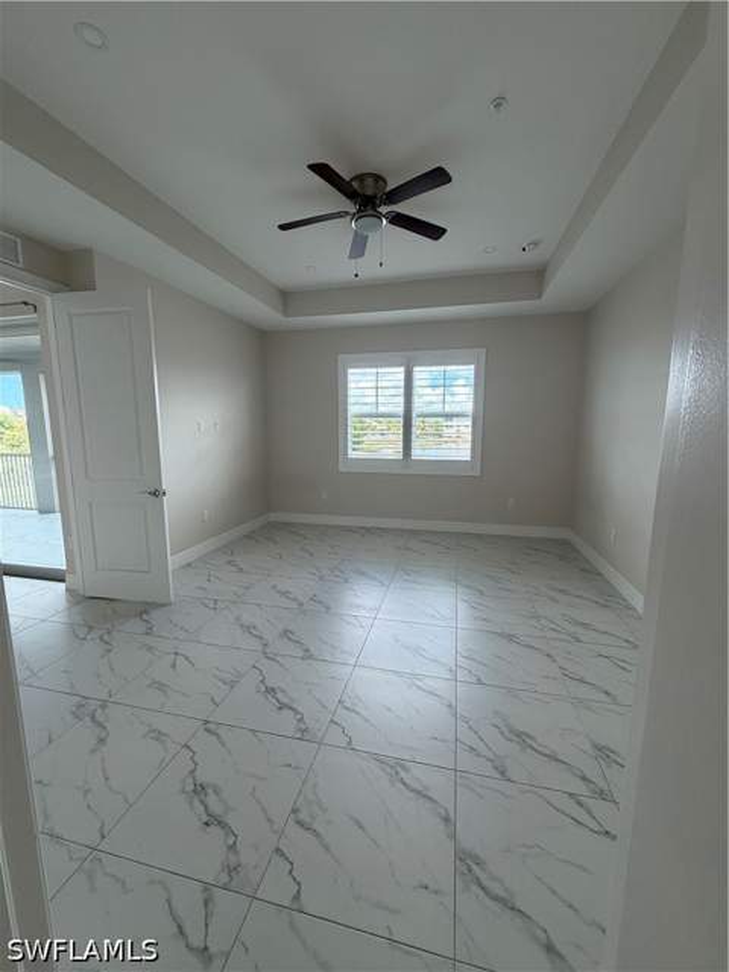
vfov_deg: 102.1
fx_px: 393
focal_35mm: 14
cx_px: 364
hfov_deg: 85.7
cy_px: 486
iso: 100
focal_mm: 2.22
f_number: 2.2
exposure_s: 1/120
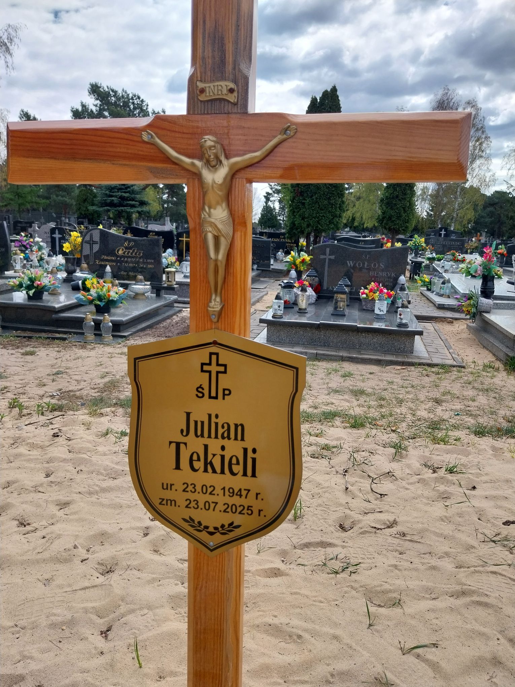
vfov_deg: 67.3
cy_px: 344
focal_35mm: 26
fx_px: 516
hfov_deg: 53.1
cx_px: 258
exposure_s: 1/947
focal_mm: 4
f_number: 1.8
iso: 25
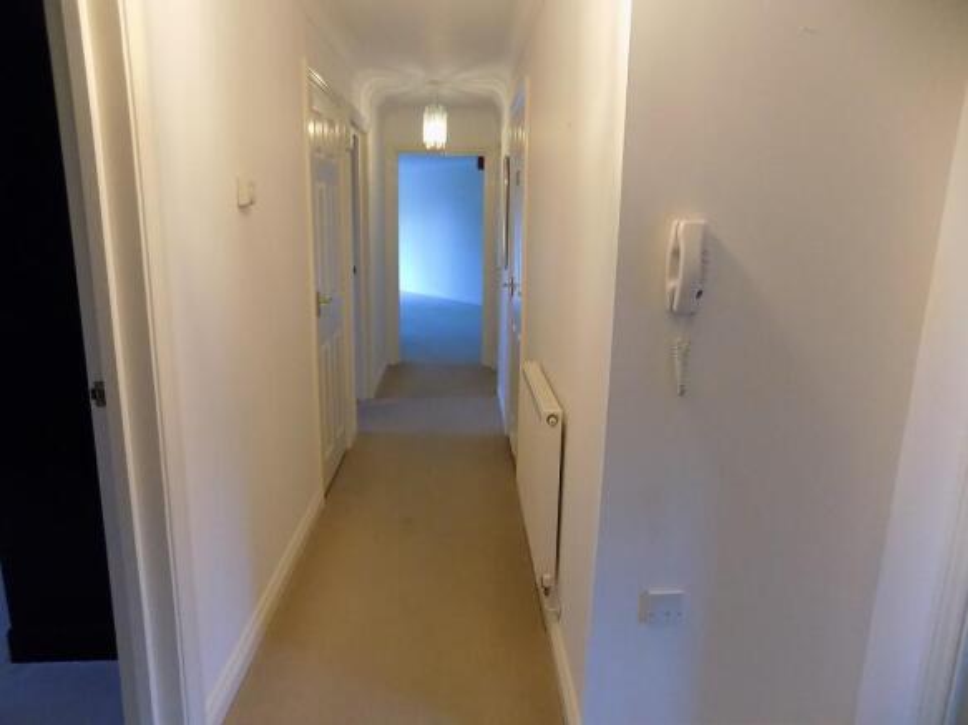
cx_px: 484
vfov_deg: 58.9
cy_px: 362
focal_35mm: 23
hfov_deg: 73.9
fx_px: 643
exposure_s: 1/20
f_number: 3.1
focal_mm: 4
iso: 400
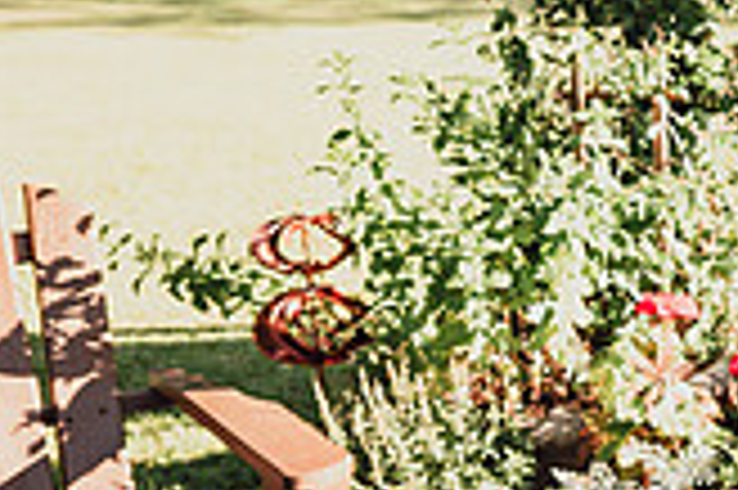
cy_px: 267
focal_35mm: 85
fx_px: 1741
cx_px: 1269
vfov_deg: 16.0
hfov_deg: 19.1
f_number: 2.8
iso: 160
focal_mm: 24
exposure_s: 1/400
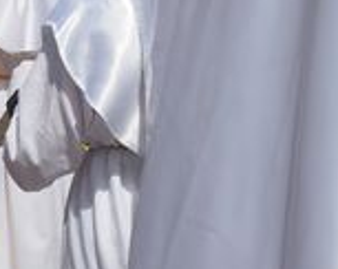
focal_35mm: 198
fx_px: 1978
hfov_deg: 9.7
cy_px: -63
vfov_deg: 7.7
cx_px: -29
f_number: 9
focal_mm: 31
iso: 200
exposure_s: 1/640
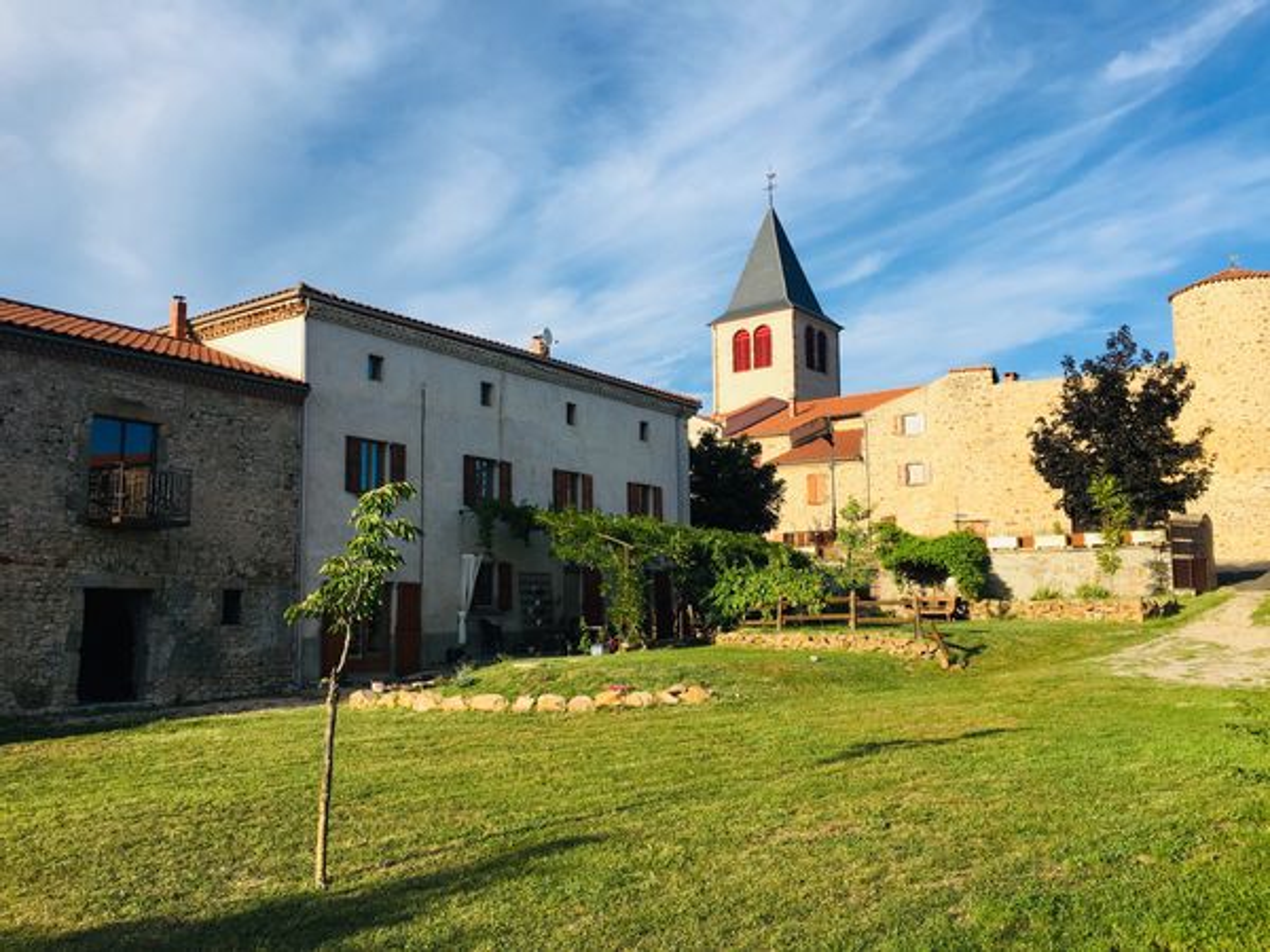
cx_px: 635
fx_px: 1064
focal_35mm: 29
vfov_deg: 48.2
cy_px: 476
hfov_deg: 61.7
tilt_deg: +8.7
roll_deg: +0.2
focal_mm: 4.15
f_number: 2.2
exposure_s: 1/986
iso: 25
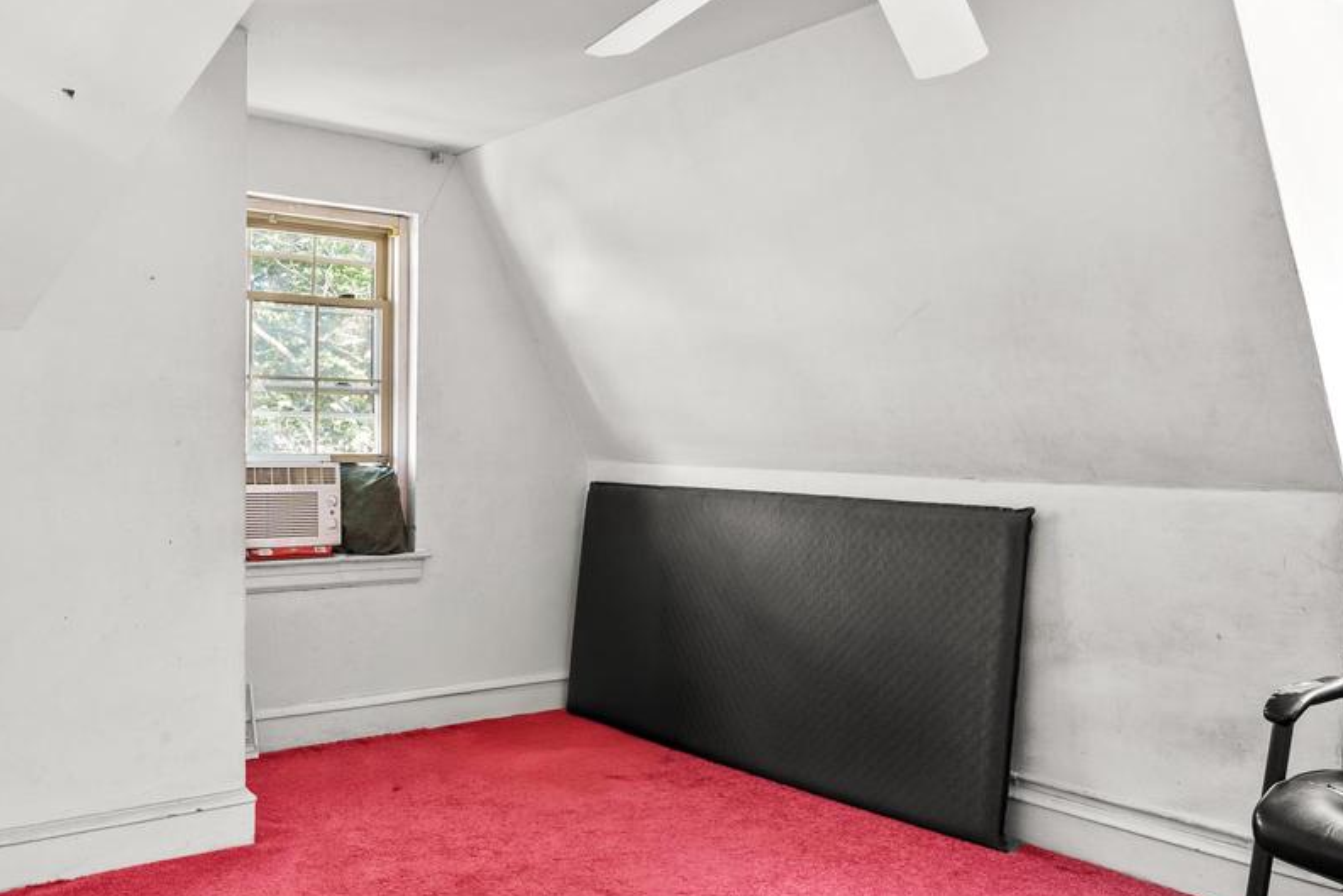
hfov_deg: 59.8
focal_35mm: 31
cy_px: 436
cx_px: 539
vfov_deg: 42.3
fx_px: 1157
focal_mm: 16
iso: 800
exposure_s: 1/2.5
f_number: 9
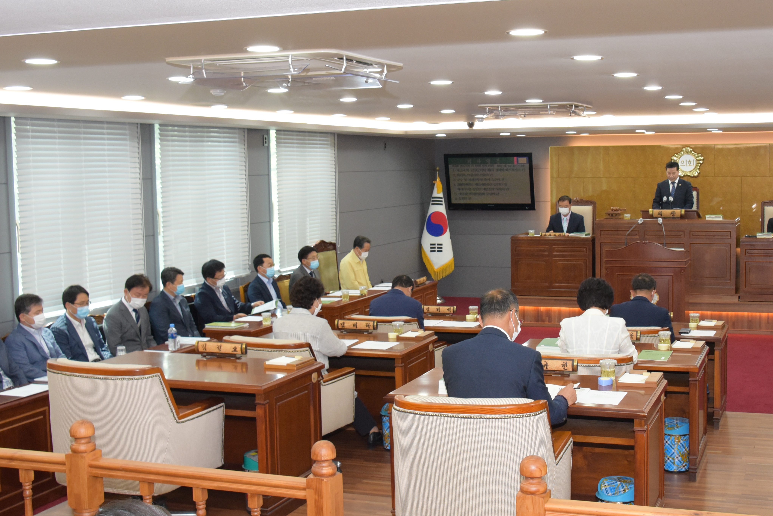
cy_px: 258
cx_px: 510
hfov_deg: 41.4
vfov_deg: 28.7
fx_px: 1009
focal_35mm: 47
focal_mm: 32
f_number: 8
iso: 2500
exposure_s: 1/200
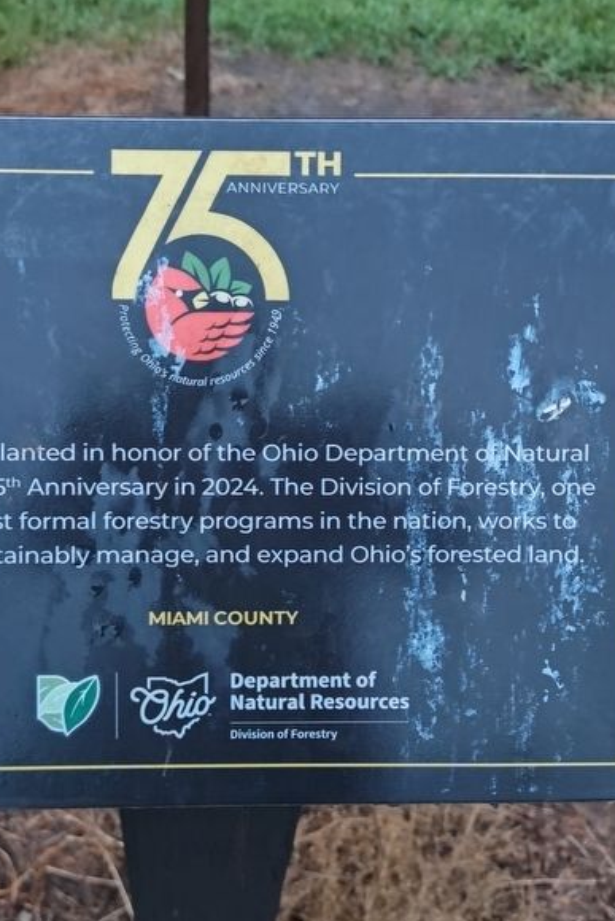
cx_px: 203
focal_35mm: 33
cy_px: 467
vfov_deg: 57.2
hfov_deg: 39.5
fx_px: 845
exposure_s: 1/15.2
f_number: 1.8
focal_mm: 5.56
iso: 900
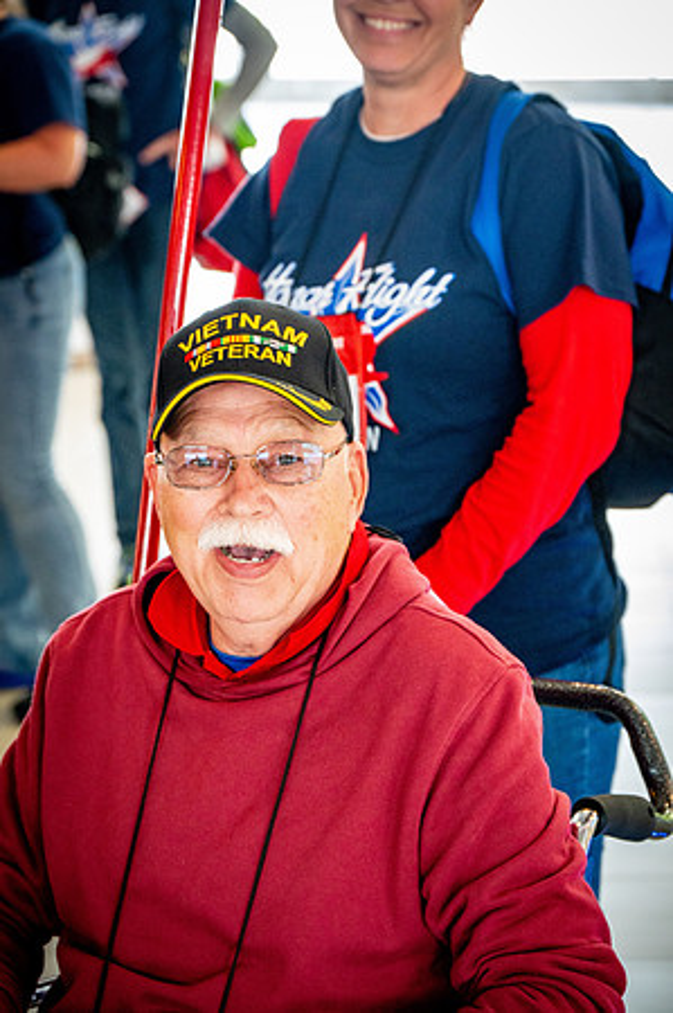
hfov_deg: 13.0
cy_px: 506
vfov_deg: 19.5
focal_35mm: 105
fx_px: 2951
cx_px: 336
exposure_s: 1/80
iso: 5000
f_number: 6.3
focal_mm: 105
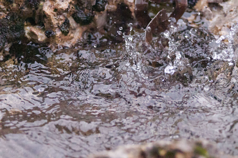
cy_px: 79
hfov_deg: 17.1
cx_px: 119
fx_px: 793
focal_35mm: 120
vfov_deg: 11.4
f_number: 5.6
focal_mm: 80
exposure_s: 1/2500
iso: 25600
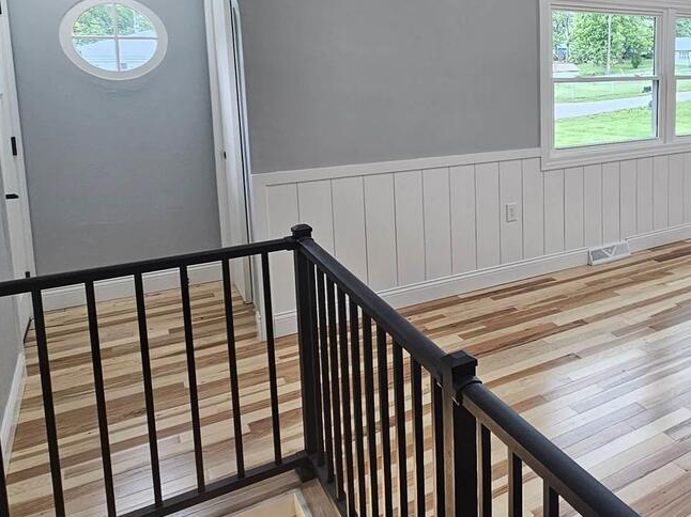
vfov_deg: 46.9
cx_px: 629
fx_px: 579
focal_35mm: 29
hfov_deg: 53.5
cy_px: 148
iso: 50
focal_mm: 2.2
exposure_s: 1/60
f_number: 2.2
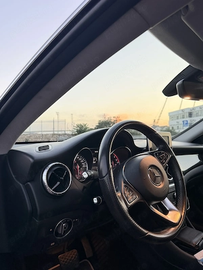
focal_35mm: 24
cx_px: 102
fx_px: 188
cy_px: 135
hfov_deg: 56.8
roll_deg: +0.3
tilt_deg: +1.1
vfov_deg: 71.6
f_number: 1.78
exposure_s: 1/61
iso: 200
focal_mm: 6.76
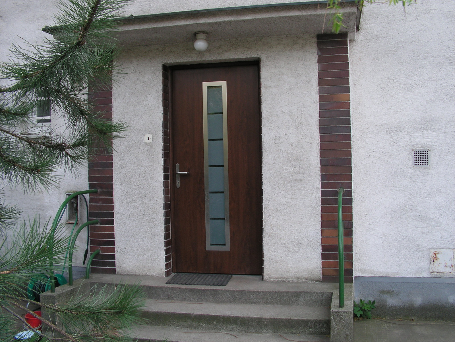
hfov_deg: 51.4
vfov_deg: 39.7
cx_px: 228
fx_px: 473
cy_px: 171
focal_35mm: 36
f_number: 4.8
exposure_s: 1/60
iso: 50
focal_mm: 6
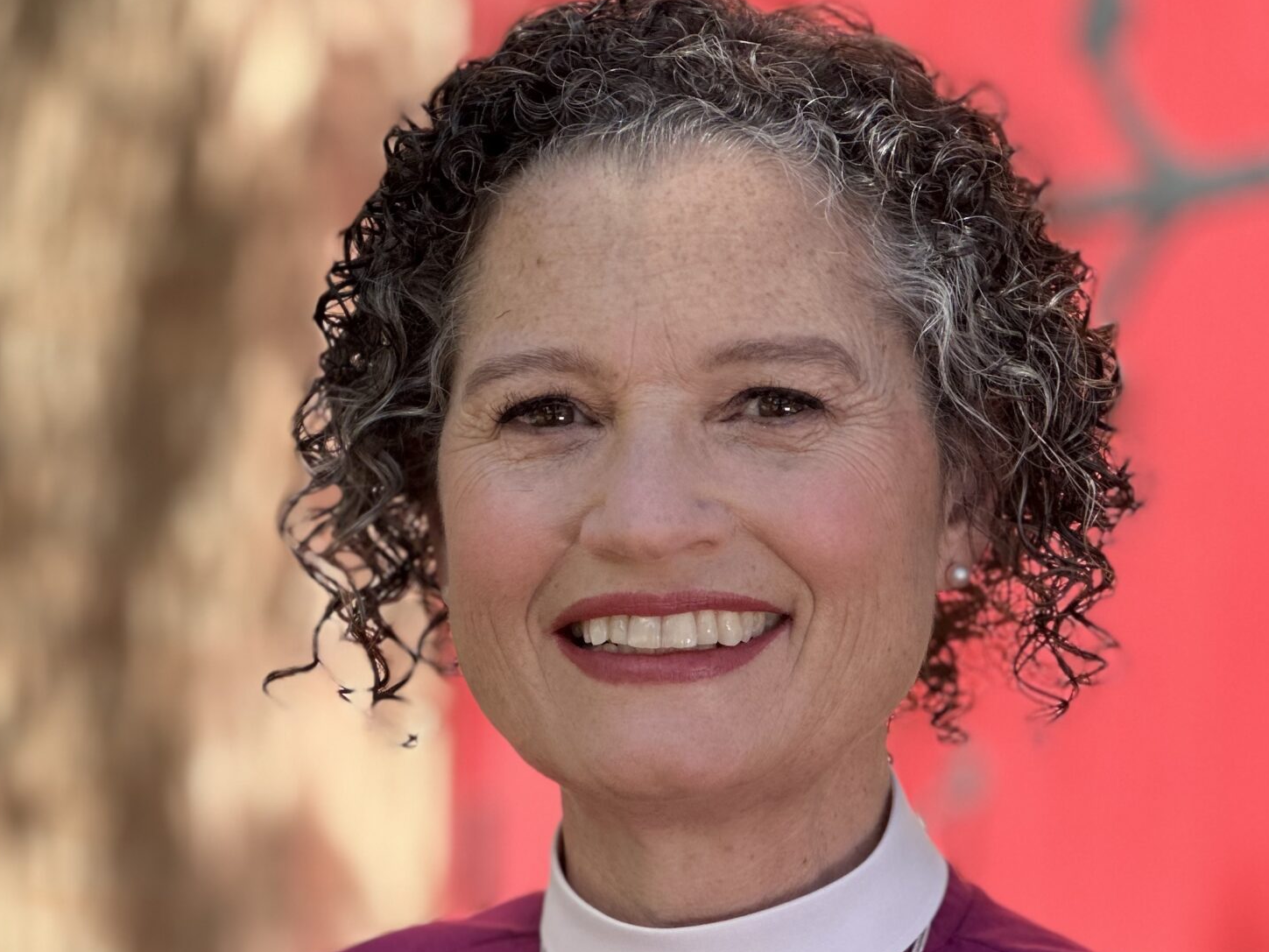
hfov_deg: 14.5
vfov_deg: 10.9
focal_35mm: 136
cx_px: 565
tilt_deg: +1.2
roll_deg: -0.9
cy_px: 709
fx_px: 4986
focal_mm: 9
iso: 32
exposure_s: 1/172
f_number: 2.8
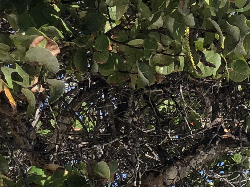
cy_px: 352
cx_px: 350
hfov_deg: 8.5
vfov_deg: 6.3
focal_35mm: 230
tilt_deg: +1.0
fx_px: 1661
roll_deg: +0.7
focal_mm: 6
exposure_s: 1/1297
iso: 16
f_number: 2.4
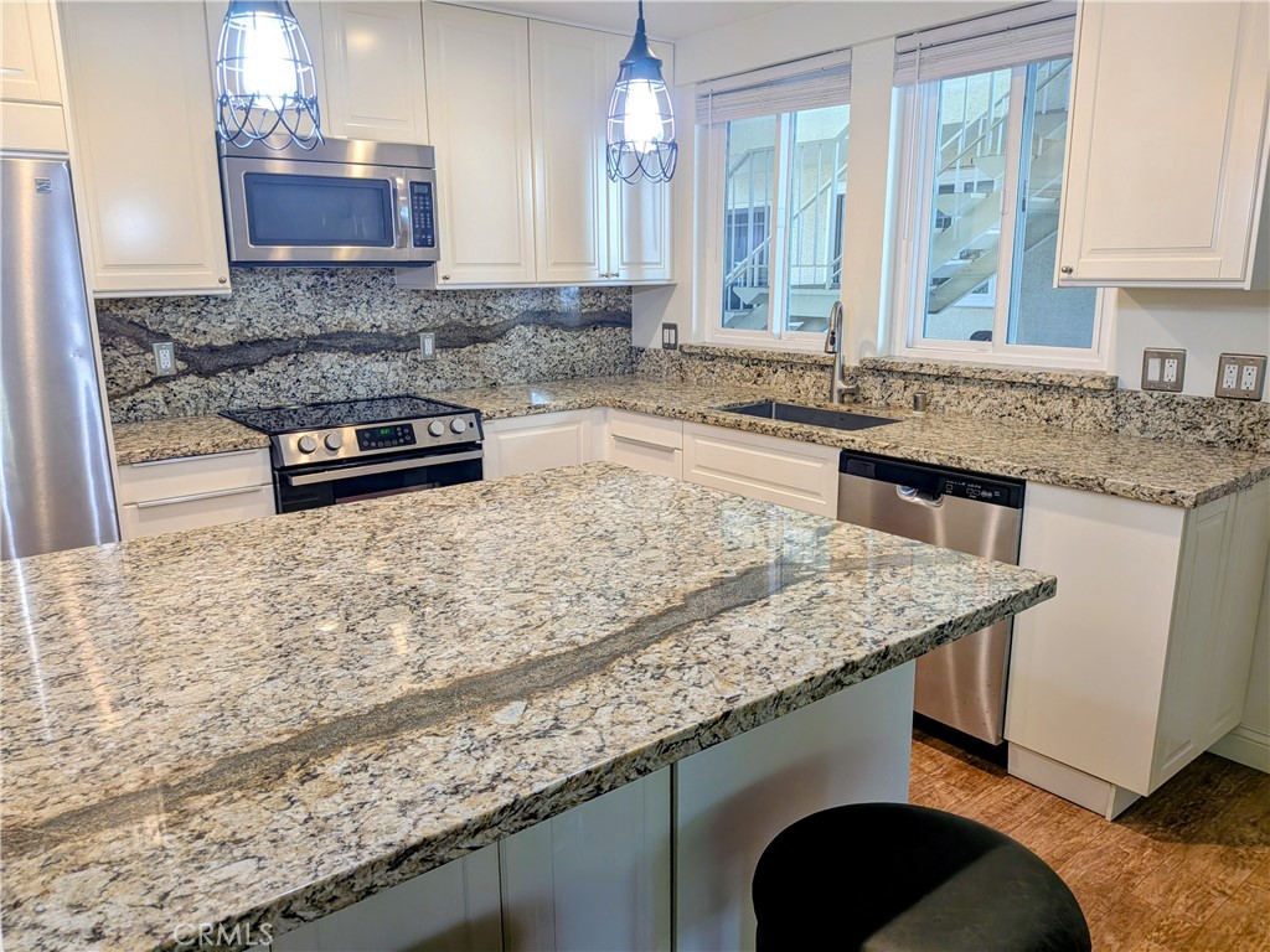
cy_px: 476
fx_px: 881
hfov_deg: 71.6
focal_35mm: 24
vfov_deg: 56.8
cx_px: 635
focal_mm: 4.53
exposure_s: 1/60
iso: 61
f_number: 1.7
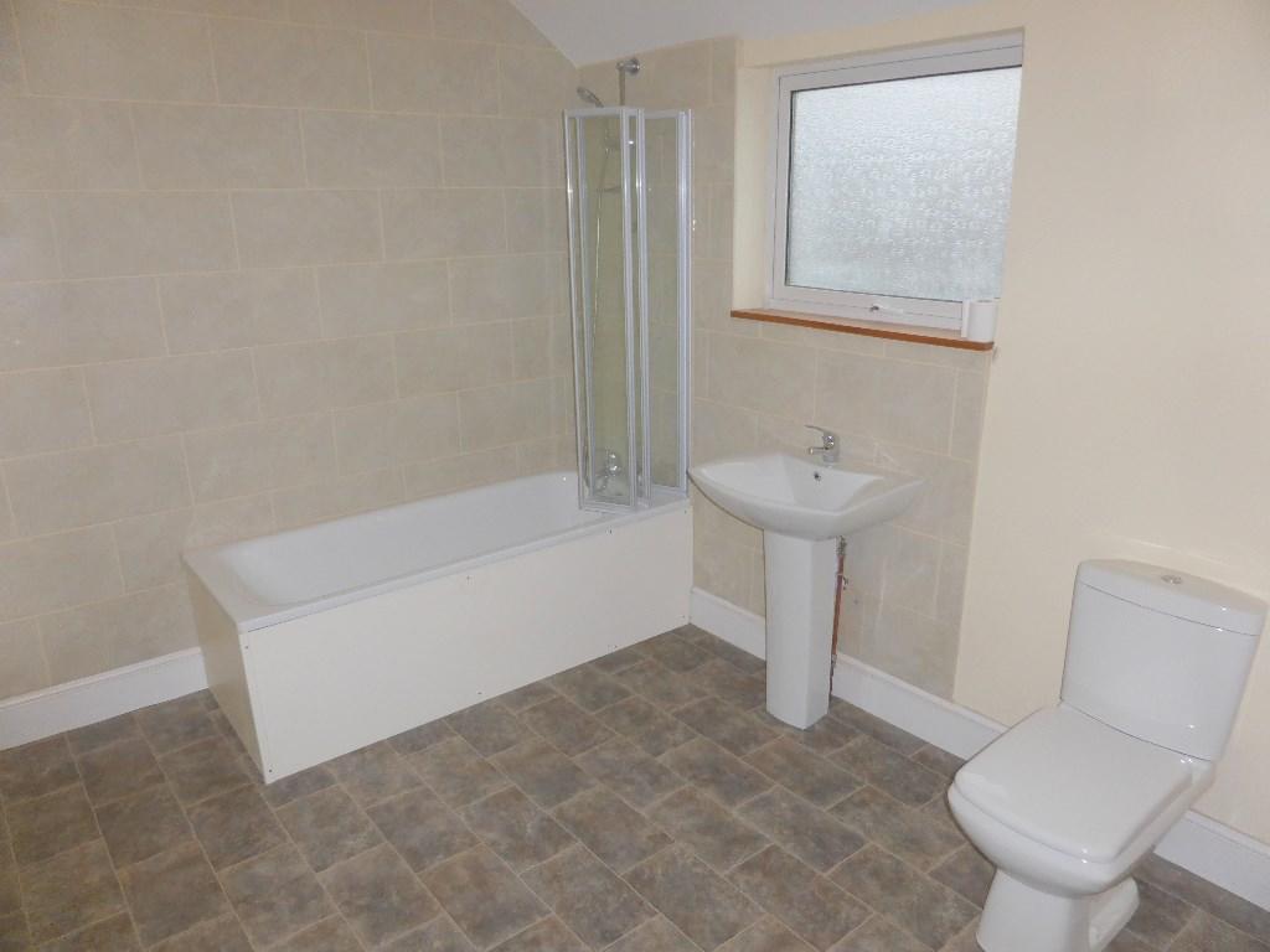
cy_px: 476
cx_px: 635
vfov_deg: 56.8
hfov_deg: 71.6
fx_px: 881
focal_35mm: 24
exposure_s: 1/60
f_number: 3.3
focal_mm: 4.3
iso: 100
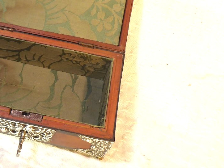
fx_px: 311
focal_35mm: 48
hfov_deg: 38.2
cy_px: 53
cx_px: 45
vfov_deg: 30.0
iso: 160
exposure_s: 1/60
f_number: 3.5
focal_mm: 5
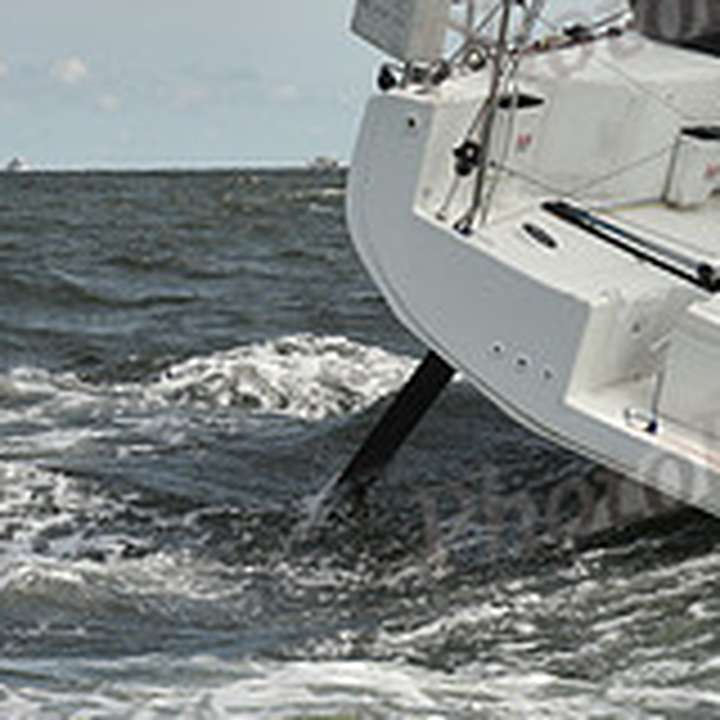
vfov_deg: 8.1
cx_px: 1282
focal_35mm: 216
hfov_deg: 7.8
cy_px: 164
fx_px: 5083
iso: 250
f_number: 10
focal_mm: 70
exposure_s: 1/800
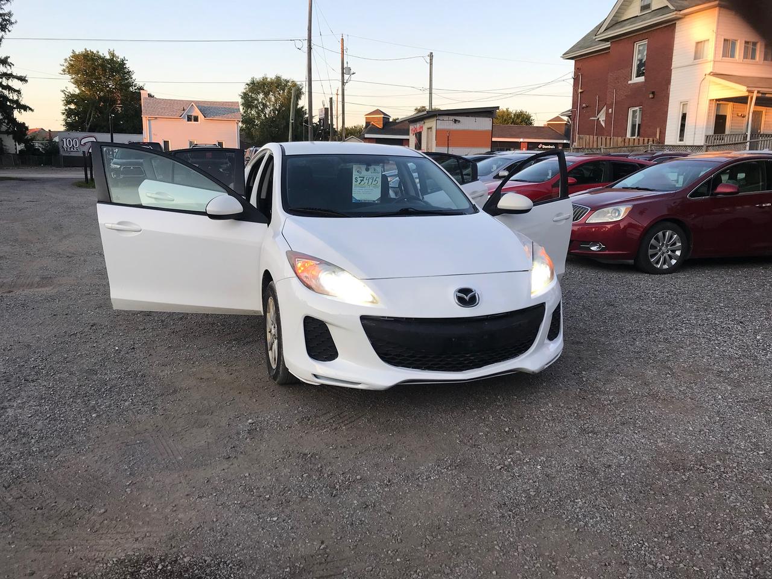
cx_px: 386
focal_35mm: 28
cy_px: 290
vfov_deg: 49.7
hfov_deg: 63.4
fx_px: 624
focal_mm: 3.99
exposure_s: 1/252
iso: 20
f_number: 1.8
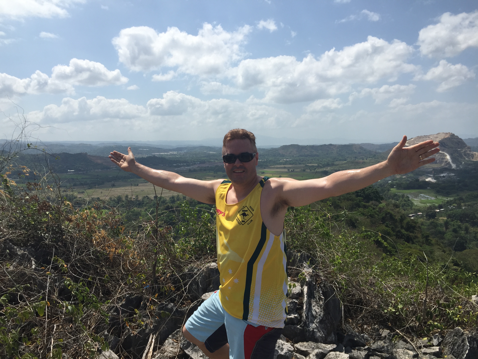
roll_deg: +0.7
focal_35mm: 29
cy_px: 180
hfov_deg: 61.7
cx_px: 239
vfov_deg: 48.2
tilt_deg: -4.5
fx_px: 400
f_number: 2.2
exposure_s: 1/2825
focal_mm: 4.15
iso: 32
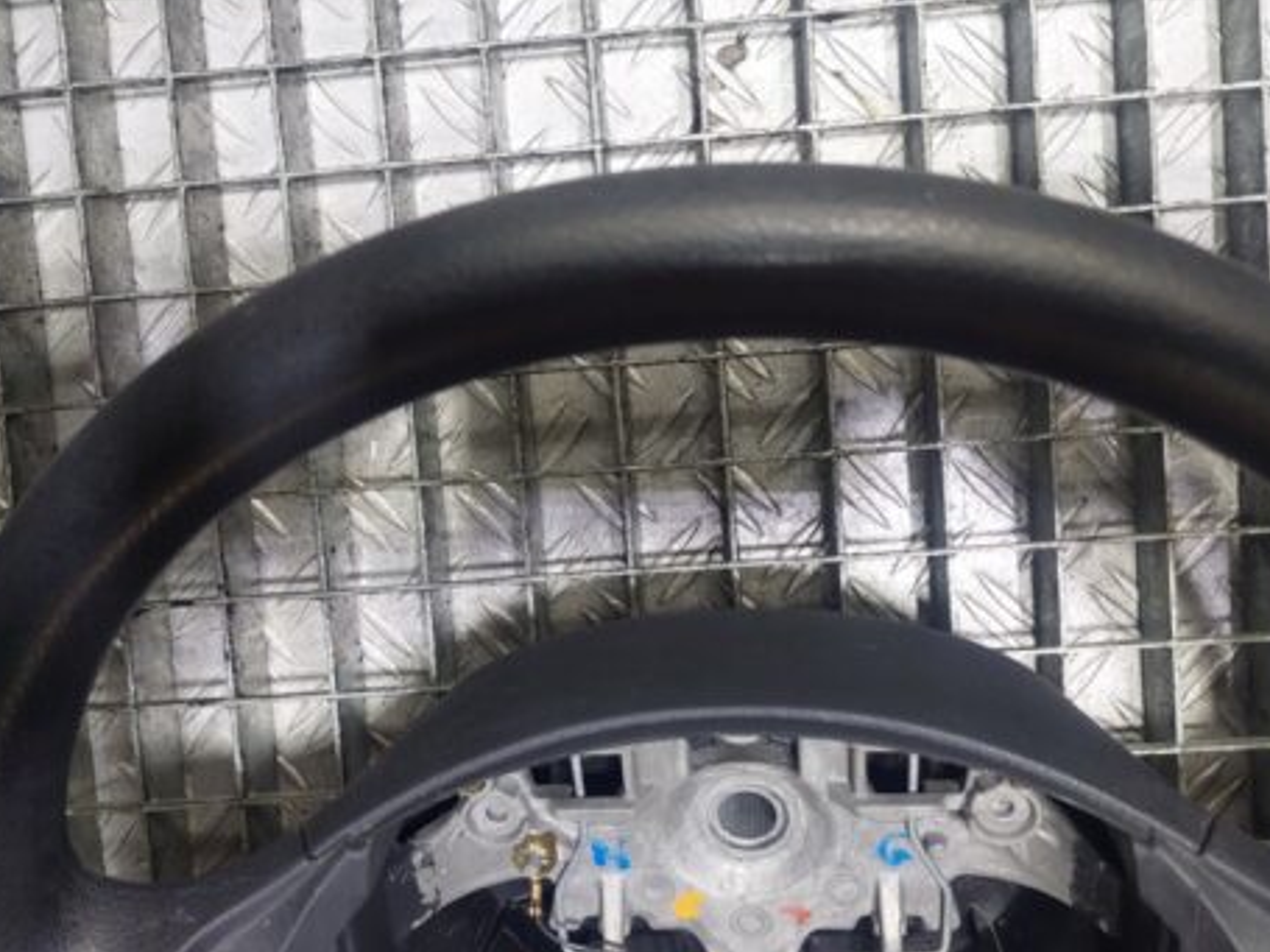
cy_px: 511
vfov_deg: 42.9
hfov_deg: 55.3
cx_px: 664
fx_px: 1210
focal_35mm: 33
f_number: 1.8
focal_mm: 5.23
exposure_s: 1/50
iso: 200
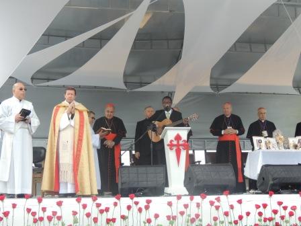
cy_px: 113
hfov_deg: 32.2
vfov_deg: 24.4
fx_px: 522
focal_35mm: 60
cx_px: 150
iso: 100
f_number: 3.7
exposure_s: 1/160
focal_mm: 10.7
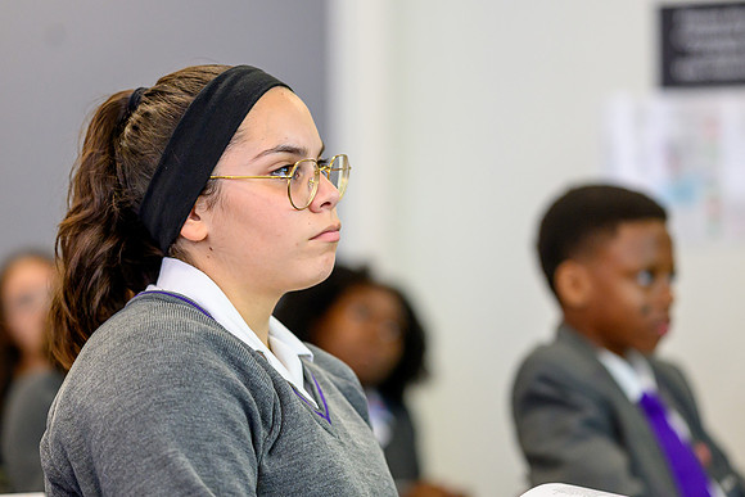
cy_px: 248
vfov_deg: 10.6
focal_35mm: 130
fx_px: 2683
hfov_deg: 15.8
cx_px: 372
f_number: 1.8
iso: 900
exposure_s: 1/640
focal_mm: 85
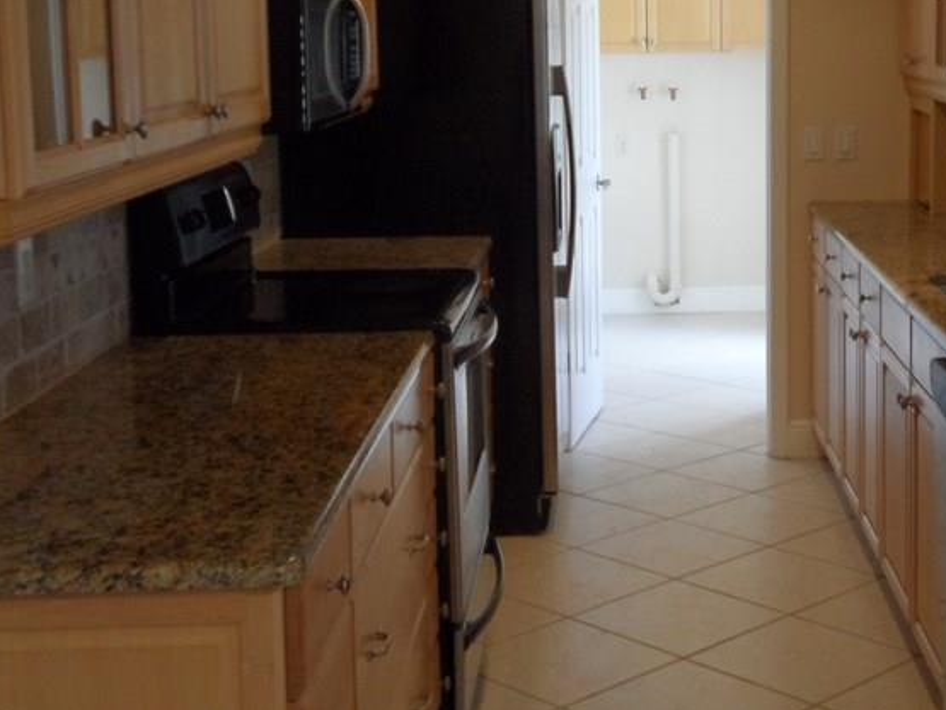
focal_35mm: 59
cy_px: 213
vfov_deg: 24.7
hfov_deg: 32.3
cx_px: 668
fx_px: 1613
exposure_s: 1/45
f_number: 3.7
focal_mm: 5.7
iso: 320
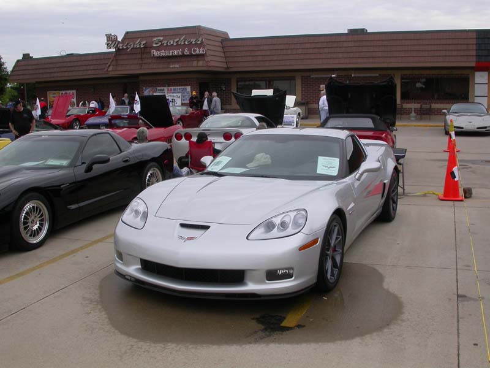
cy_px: 184
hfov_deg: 49.0
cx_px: 245
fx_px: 538
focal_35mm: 38
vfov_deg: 37.7
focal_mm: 7.85
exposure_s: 1/279
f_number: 6.7
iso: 100
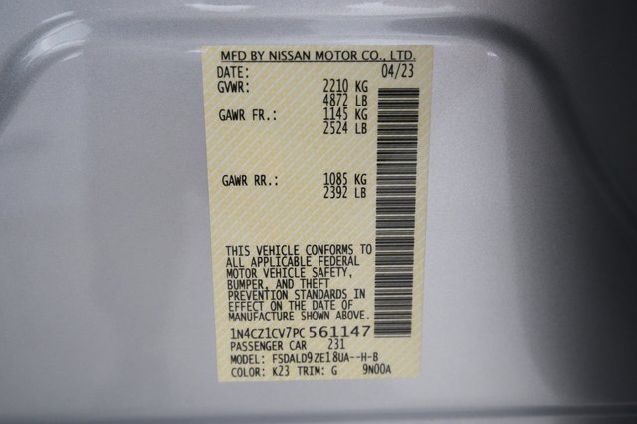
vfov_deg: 46.4
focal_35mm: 28
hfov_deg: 65.5
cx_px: 318
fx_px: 495
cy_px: 212
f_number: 5.6
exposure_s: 1/80
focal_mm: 28
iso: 5000
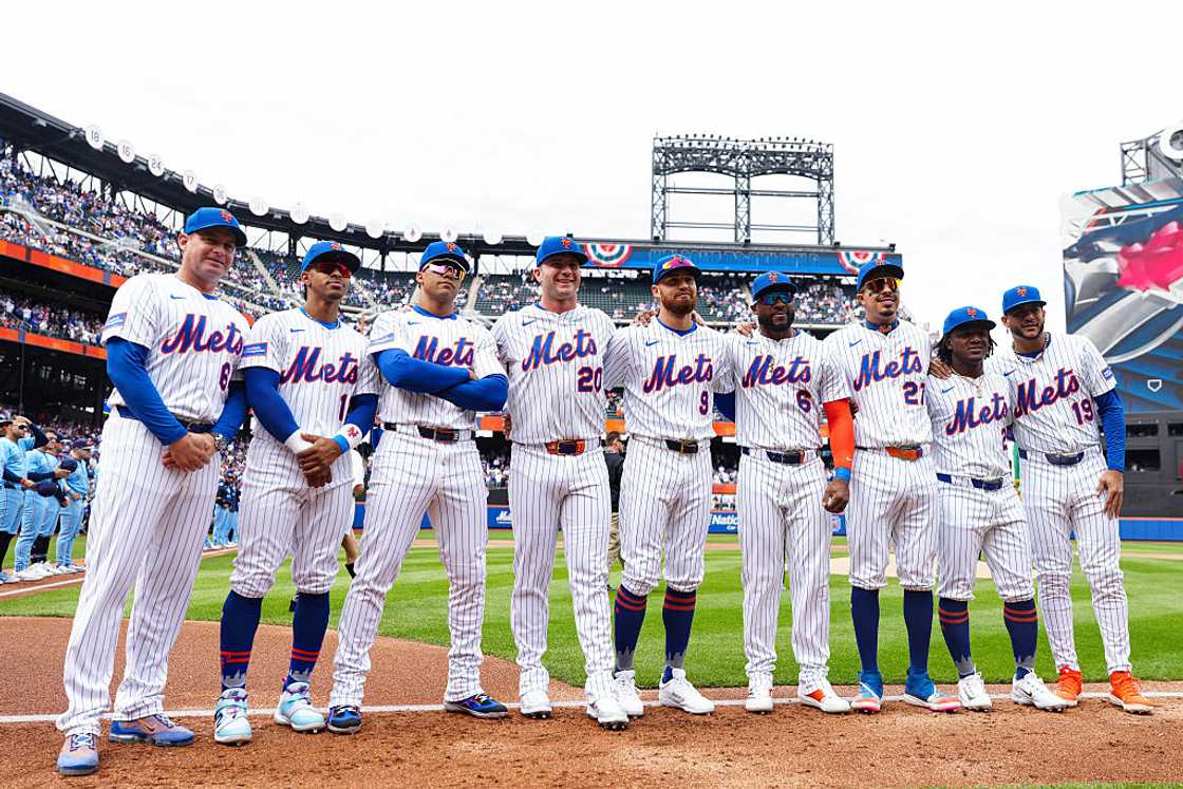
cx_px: 592
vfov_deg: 45.0
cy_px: 394
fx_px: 953
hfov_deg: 63.7
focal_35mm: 29
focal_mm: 29
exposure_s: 1/1600
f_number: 2.8
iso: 320
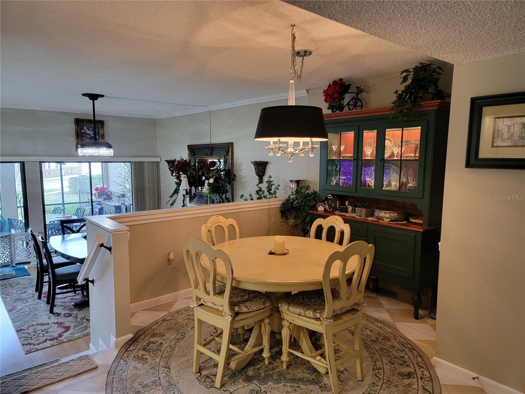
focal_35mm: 24
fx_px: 364
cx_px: 262
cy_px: 197
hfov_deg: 71.6
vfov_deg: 56.8
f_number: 1.8
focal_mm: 6.7
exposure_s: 1/40
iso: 250
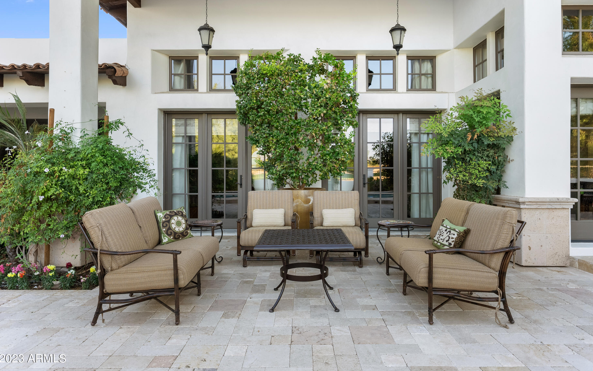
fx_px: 356
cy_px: 174
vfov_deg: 55.0
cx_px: 302
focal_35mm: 22
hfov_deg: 79.6
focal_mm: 21
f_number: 7.1
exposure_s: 1/30
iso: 800
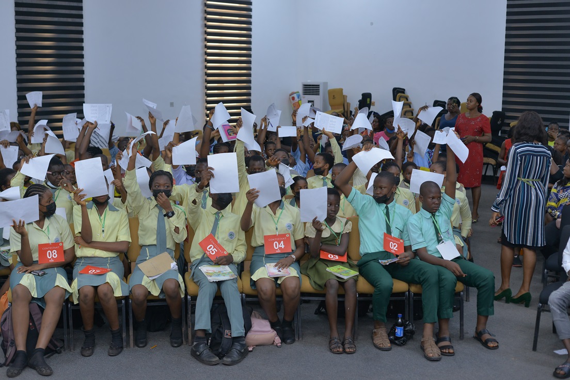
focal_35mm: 50
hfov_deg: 39.6
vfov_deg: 27.0
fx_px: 792
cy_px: 190
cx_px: 285
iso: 1000
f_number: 4
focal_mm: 50
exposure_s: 1/160
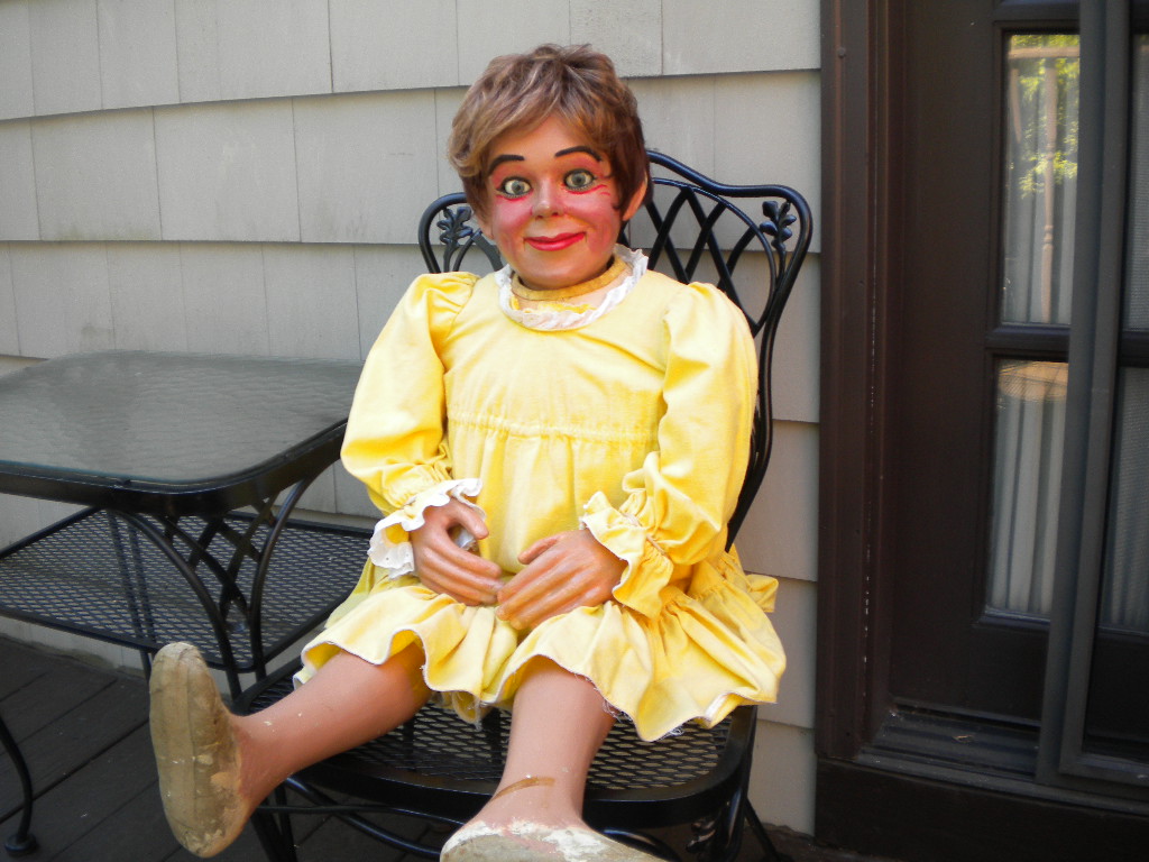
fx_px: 1162
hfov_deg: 52.6
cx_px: 574
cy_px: 431
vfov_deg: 40.7
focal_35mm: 35
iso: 109
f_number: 3.1
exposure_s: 1/60.6
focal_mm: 6.3
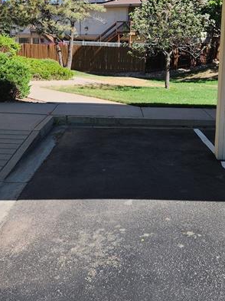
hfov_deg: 32.1
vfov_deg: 40.9
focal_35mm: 45
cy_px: 74
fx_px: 391
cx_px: 108
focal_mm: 5.4
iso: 20
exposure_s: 1/1093
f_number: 1.8
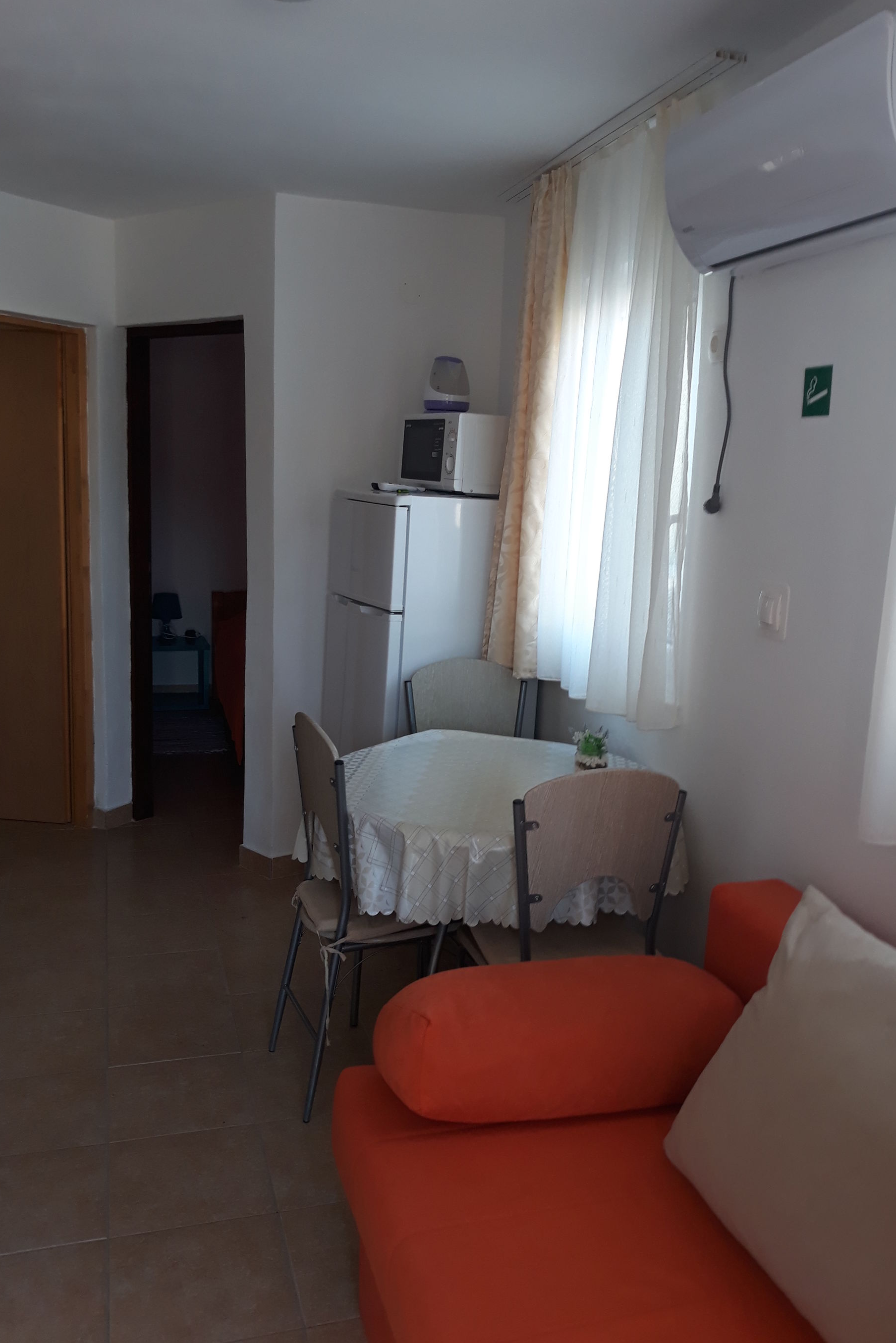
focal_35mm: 29
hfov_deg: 45.0
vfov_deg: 63.6
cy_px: 654
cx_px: 470
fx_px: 1082
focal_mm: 3.71
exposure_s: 1/50
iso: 40
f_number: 1.7
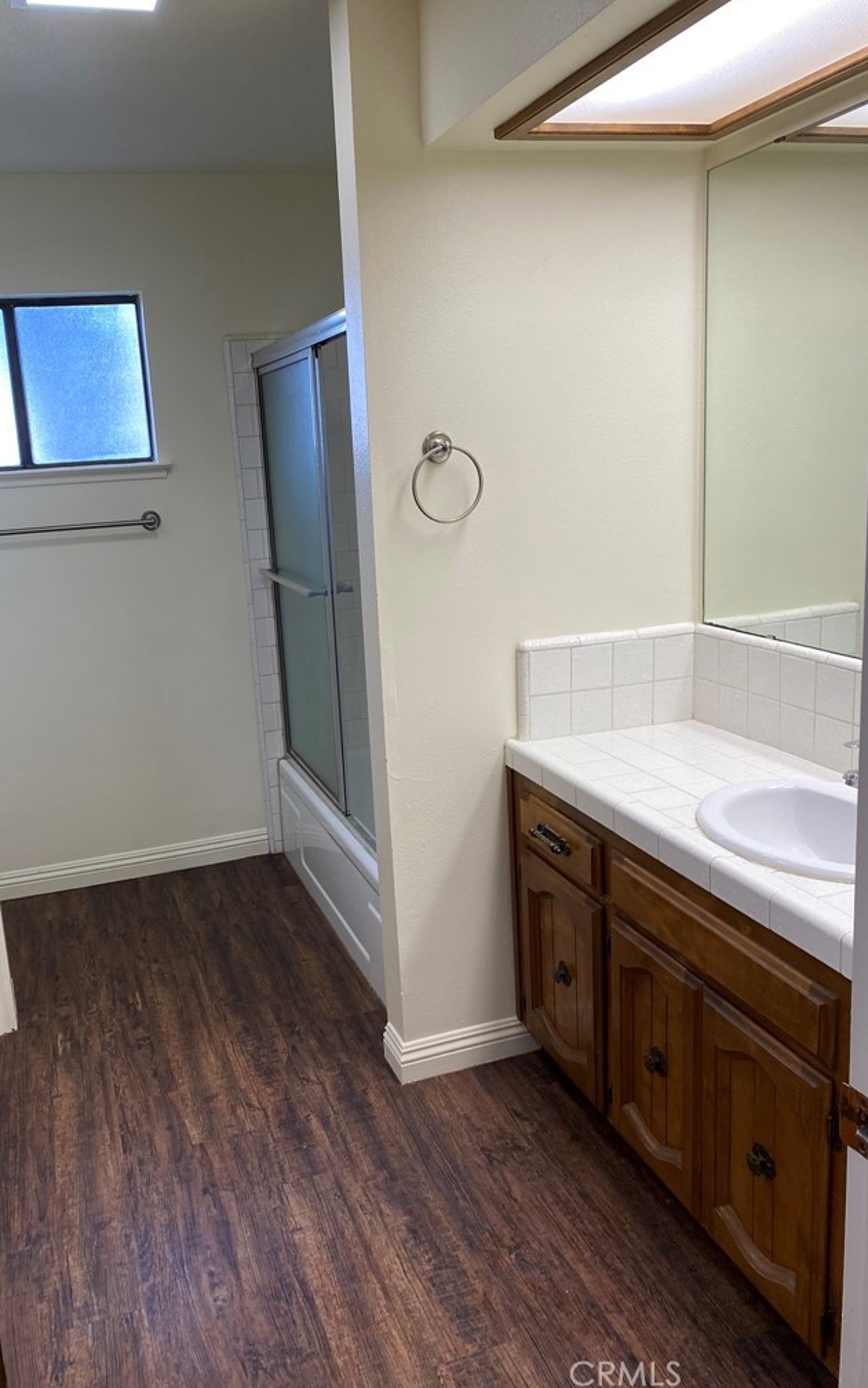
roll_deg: +3.7
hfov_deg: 44.4
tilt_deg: -12.4
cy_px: 688
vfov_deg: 66.5
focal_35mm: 28
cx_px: 358
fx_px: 1060
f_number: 1.8
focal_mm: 4.25
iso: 80
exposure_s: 1/120
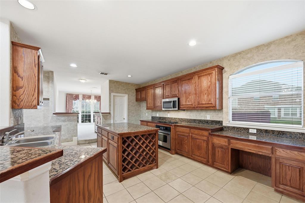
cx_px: 152
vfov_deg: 81.1
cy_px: 102
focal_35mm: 14
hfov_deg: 104.3
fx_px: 119
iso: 1000
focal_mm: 14
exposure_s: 1/200
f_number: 7.1
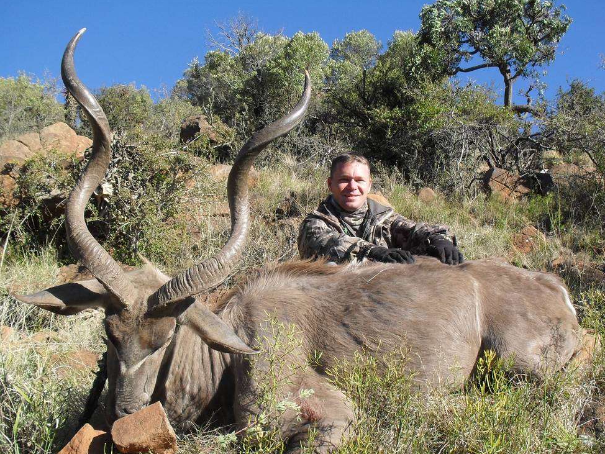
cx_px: 310
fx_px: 682
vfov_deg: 36.8
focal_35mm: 39
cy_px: 230
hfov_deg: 47.8
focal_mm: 6.3
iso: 80
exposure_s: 1/90
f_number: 8.3
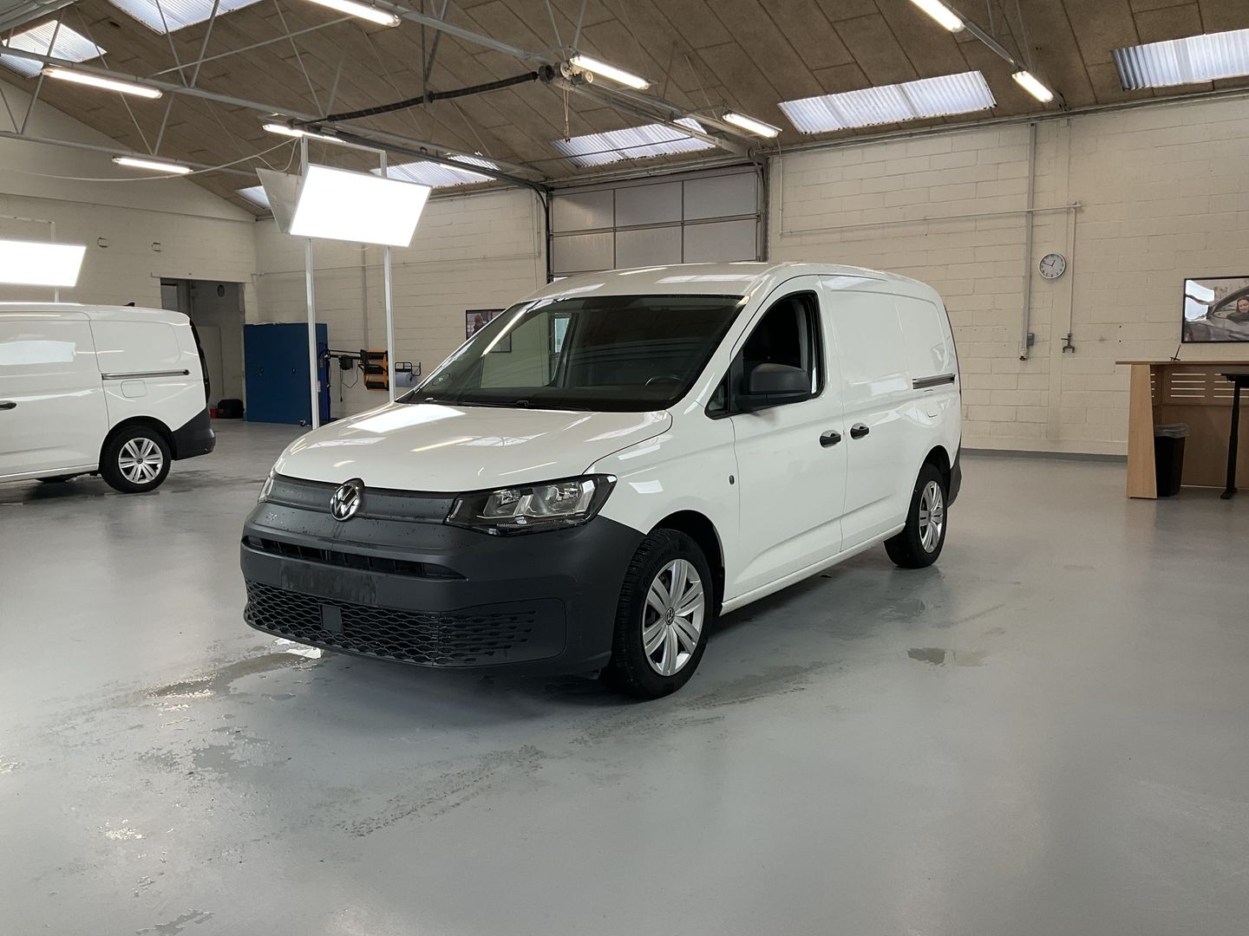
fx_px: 1046
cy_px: 468
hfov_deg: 61.7
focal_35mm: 29
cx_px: 624
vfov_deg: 48.2
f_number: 1.8
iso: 50
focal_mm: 3
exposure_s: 1/100
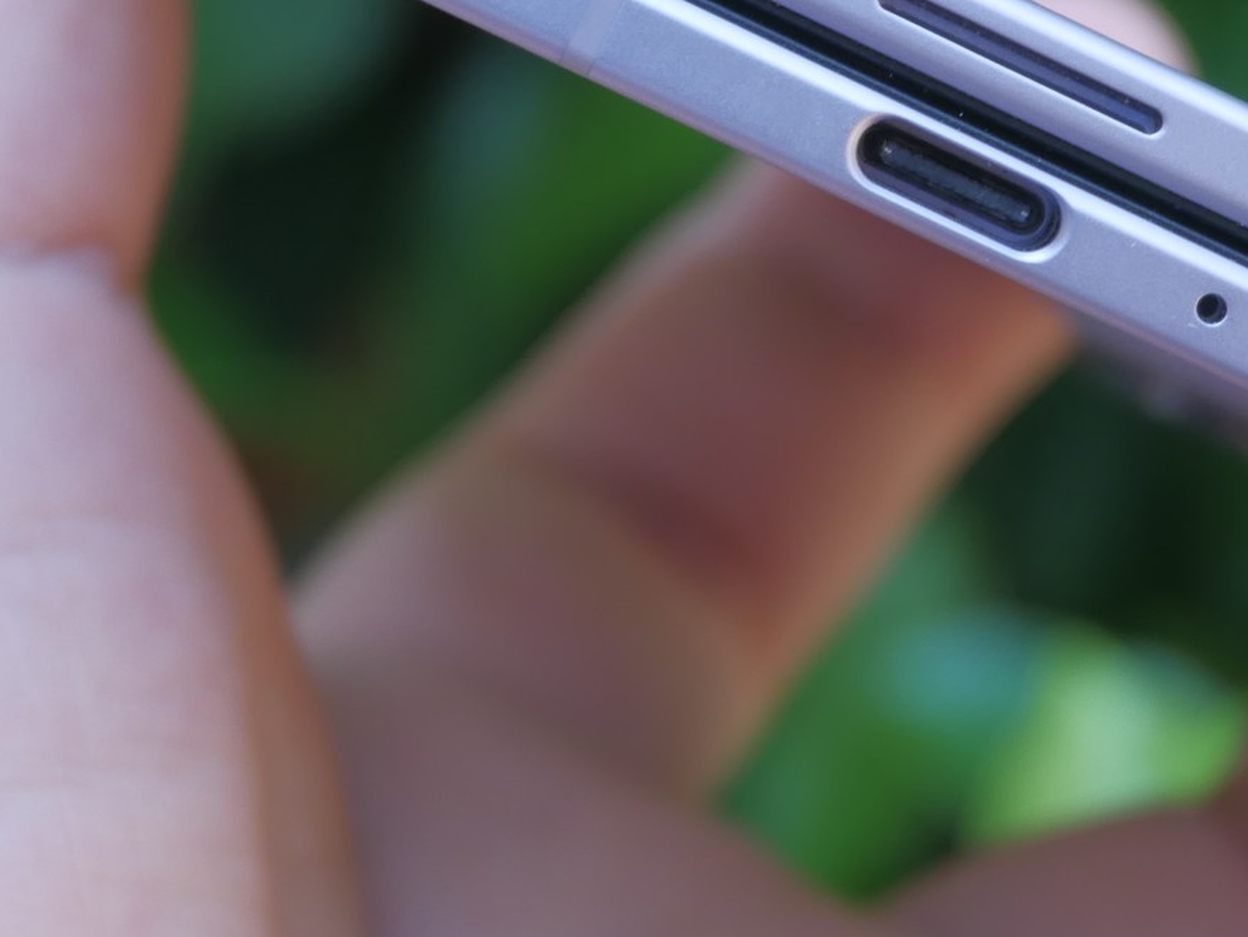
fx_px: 6276
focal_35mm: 174
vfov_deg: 8.5
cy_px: 69
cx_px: 1156
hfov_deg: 11.3
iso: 200
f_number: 5.3
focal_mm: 30
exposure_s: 1/100
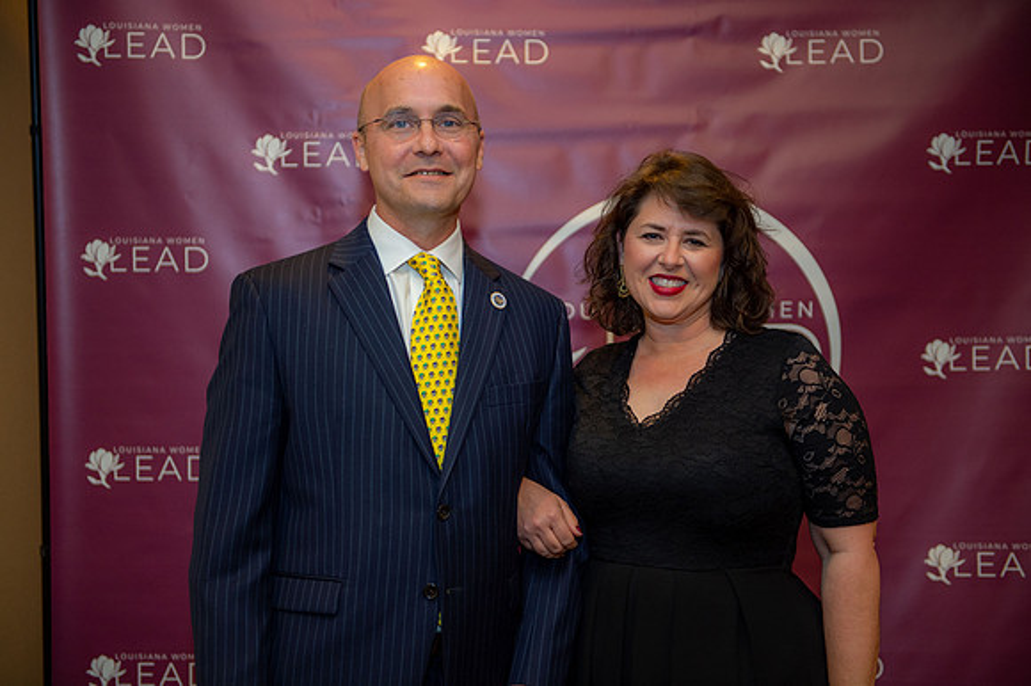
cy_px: 343
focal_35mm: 55
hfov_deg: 36.3
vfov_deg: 24.6
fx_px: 1574
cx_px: 516
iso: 1000
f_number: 2.8
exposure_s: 1/125
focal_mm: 55
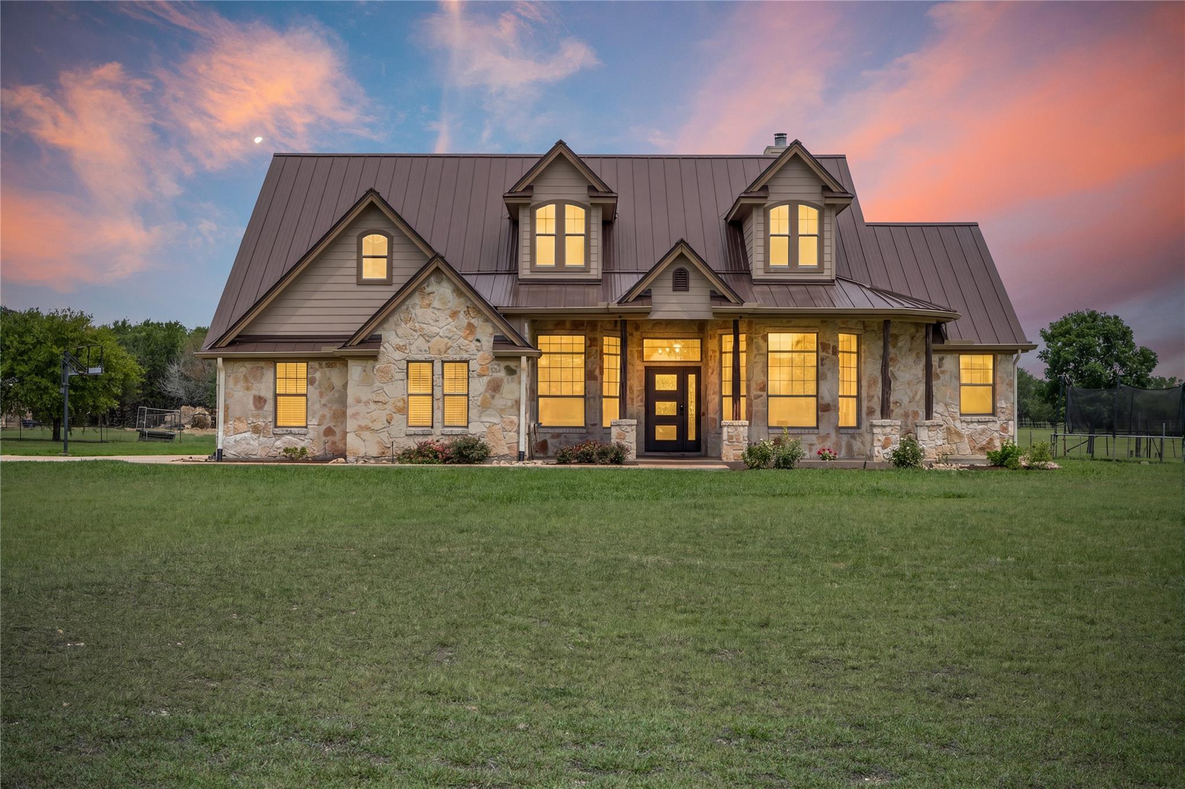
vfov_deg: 27.0
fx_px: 1645
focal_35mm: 50
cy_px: 394
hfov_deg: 39.6
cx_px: 592
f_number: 8
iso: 800
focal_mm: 50
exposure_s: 1/4000
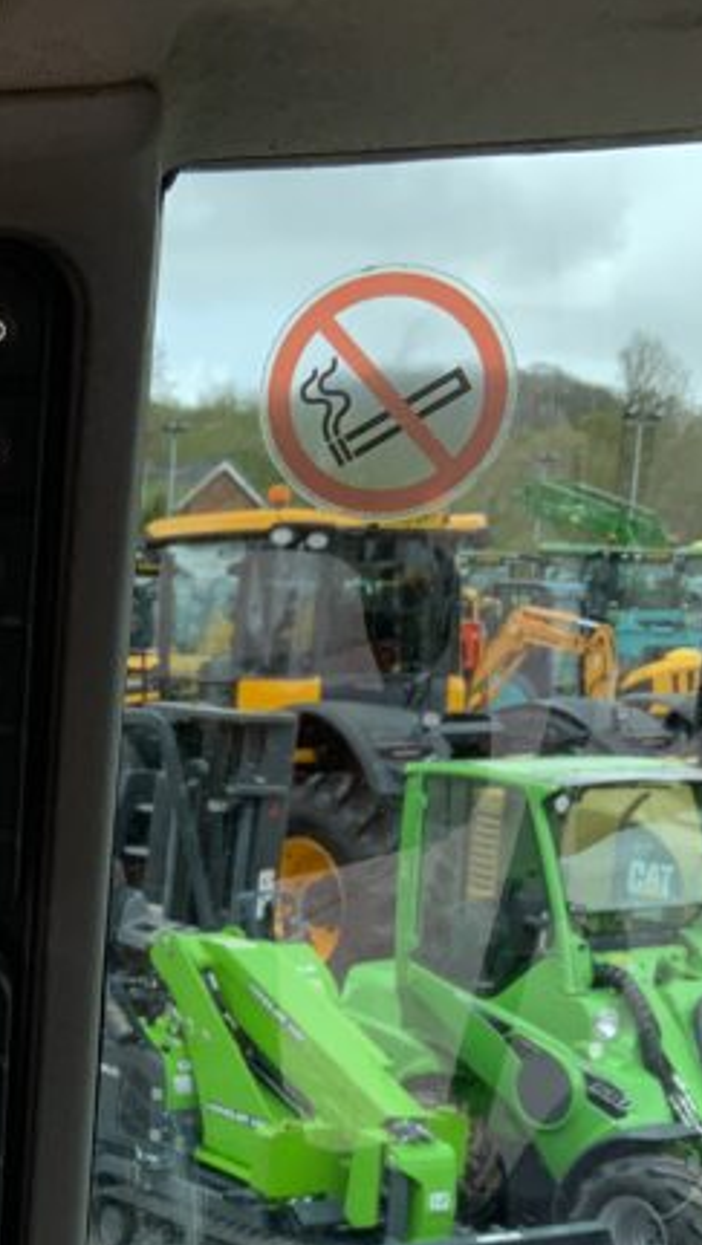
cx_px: -240
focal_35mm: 75
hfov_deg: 15.3
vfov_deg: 27.3
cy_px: 1086
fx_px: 2478
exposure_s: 1/204
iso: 16
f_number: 1.8
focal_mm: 3
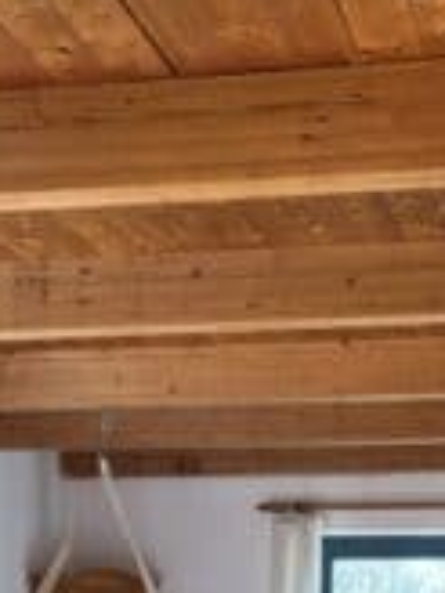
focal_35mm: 81
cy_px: 857
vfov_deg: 20.9
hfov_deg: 18.1
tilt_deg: -6.9
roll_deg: -0.1
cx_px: 333
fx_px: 1388
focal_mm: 5.96
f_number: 1.6
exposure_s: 1/103
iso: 125
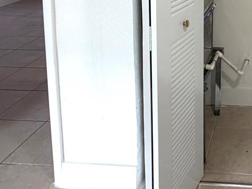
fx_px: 320
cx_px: 254
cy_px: -43
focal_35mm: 44
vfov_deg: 28.3
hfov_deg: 38.1
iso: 250
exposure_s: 1/120
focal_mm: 2.22
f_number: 2.2
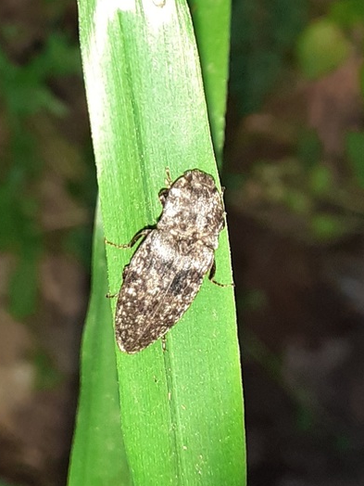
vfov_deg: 55.3
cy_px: 251
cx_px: 164
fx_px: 463
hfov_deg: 42.9
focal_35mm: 33
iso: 250
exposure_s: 1/25
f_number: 1.9
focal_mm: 3.6
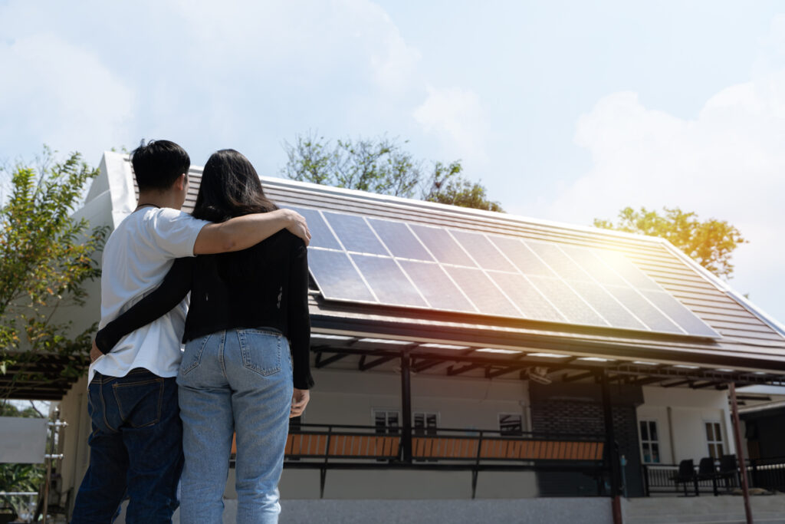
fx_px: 829
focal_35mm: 38
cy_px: 262
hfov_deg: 50.7
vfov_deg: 35.1
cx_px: 392
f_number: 5.6
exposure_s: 1/2500
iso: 200
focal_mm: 38
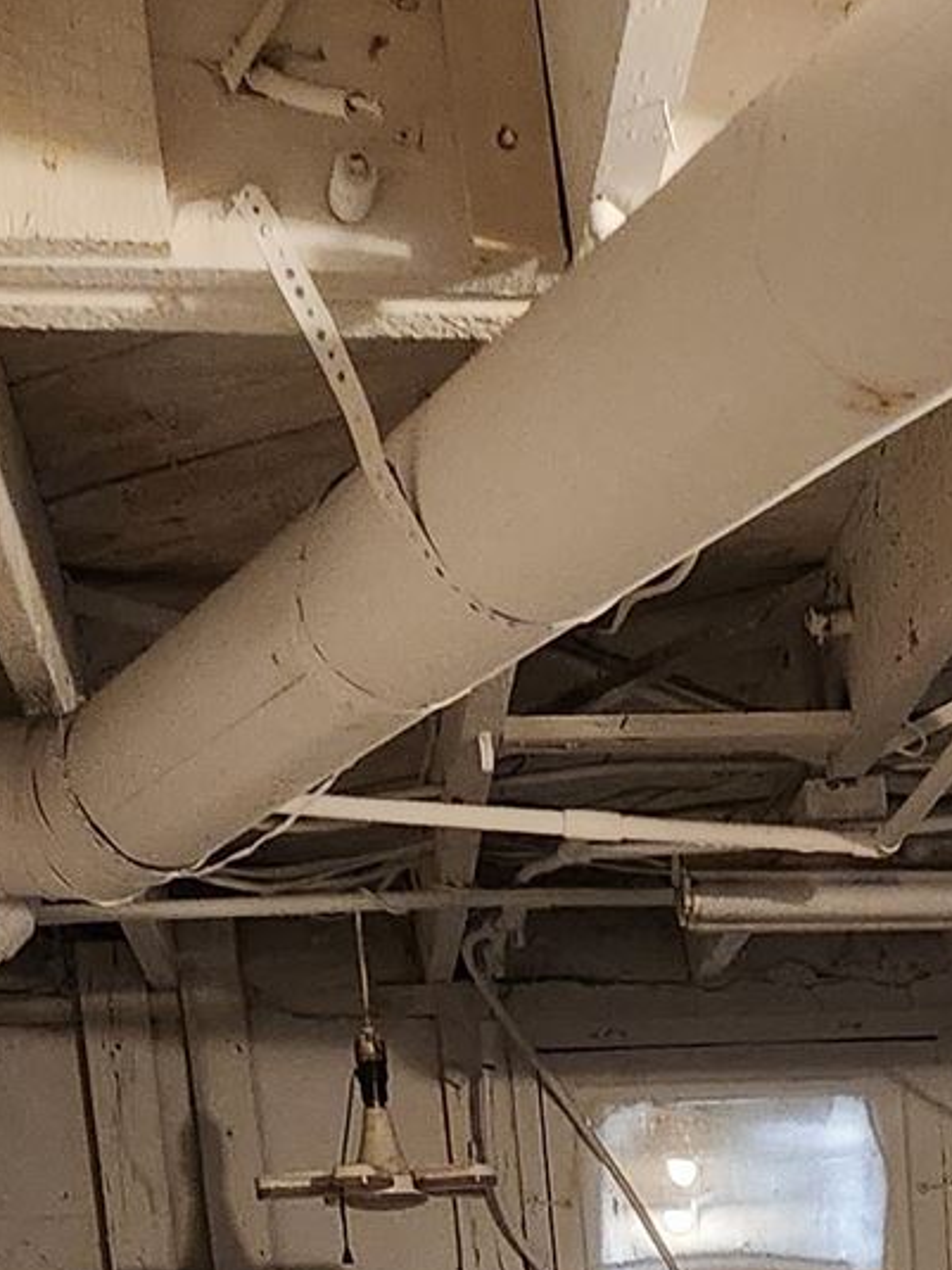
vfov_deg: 15.9
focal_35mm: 99
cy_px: 2483
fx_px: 3632
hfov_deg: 14.5
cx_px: 1090
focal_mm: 5.4
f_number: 1.8
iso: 800
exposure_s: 1/120
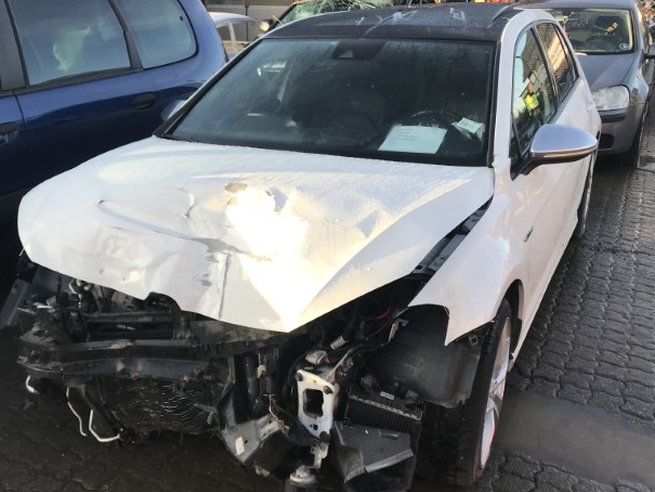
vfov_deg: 38.7
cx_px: 284
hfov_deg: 50.0
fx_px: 700
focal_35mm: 37
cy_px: 236
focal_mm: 3.99
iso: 20
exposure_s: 1/357
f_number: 1.8
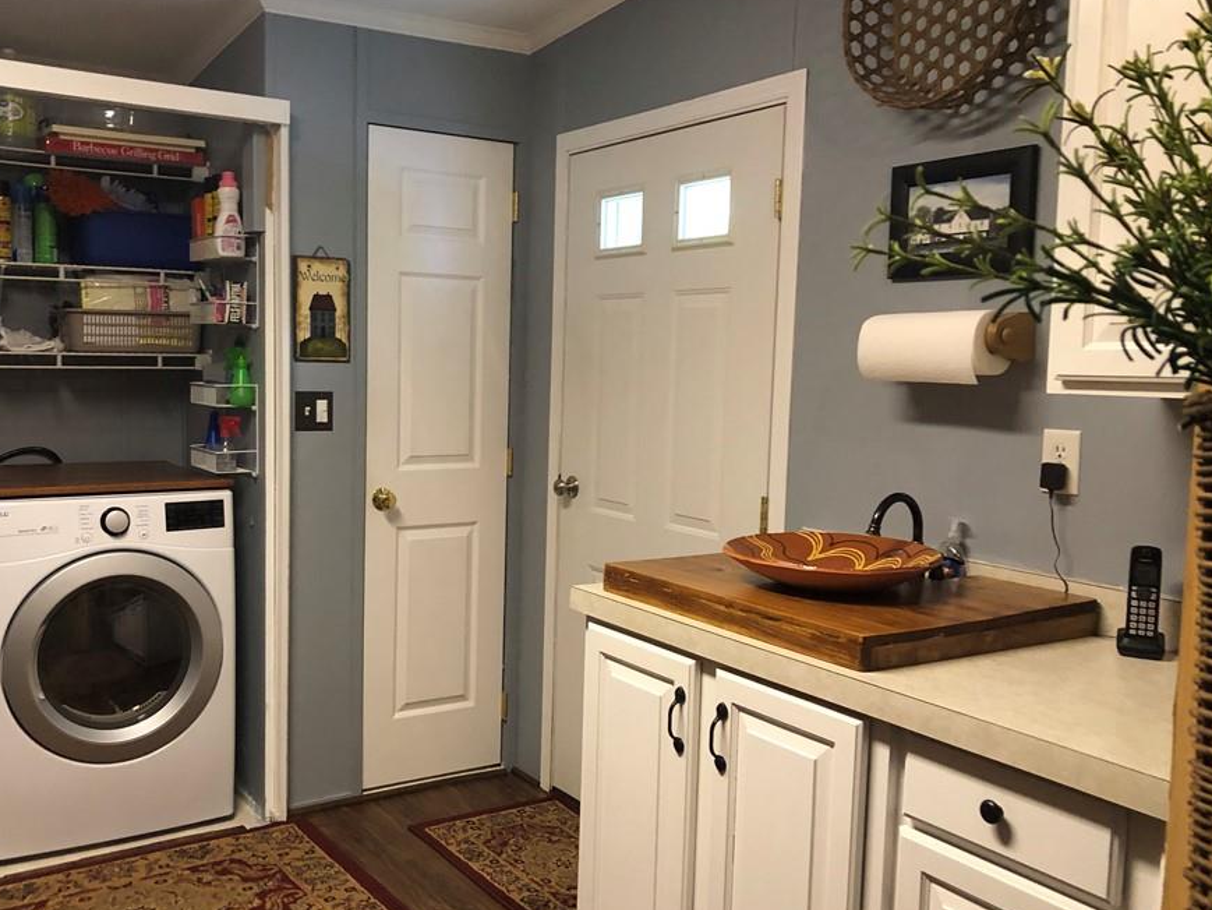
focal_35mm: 33
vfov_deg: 42.9
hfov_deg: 55.1
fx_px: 1156
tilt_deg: -7.0
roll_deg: -0.6
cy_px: 482
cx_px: 513
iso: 100
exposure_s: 1/12
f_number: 1.8
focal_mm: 3.99
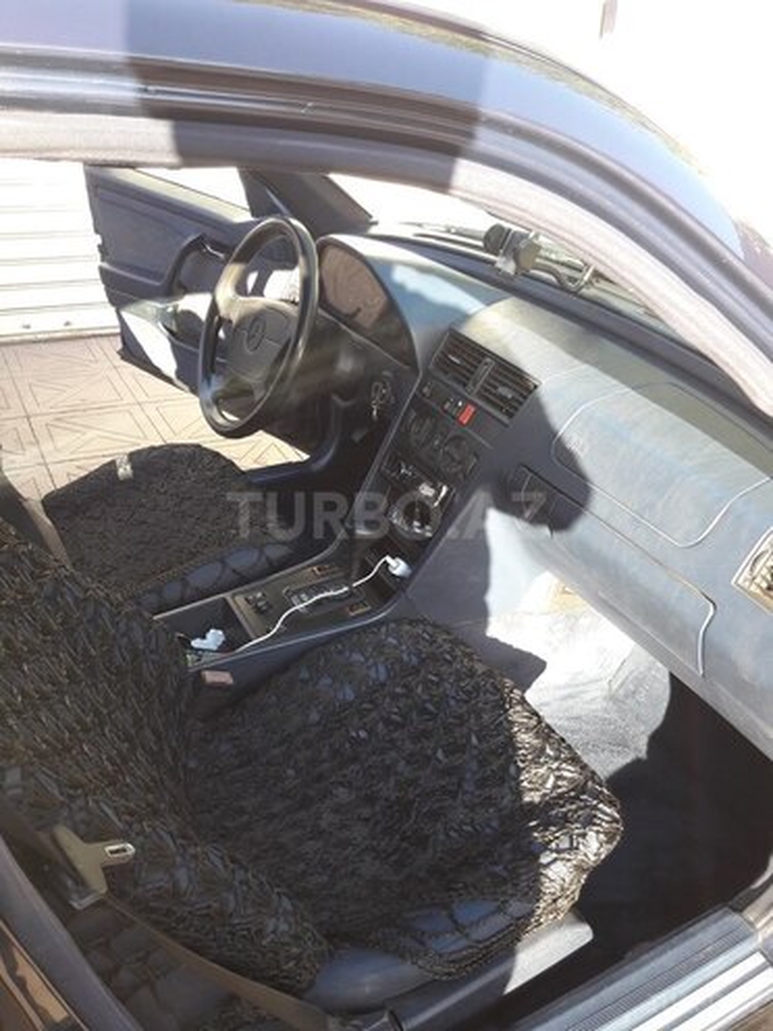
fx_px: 834
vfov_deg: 63.4
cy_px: 516
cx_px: 386
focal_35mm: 28
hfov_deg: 49.7
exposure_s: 1/100
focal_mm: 3.7
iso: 80
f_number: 1.9
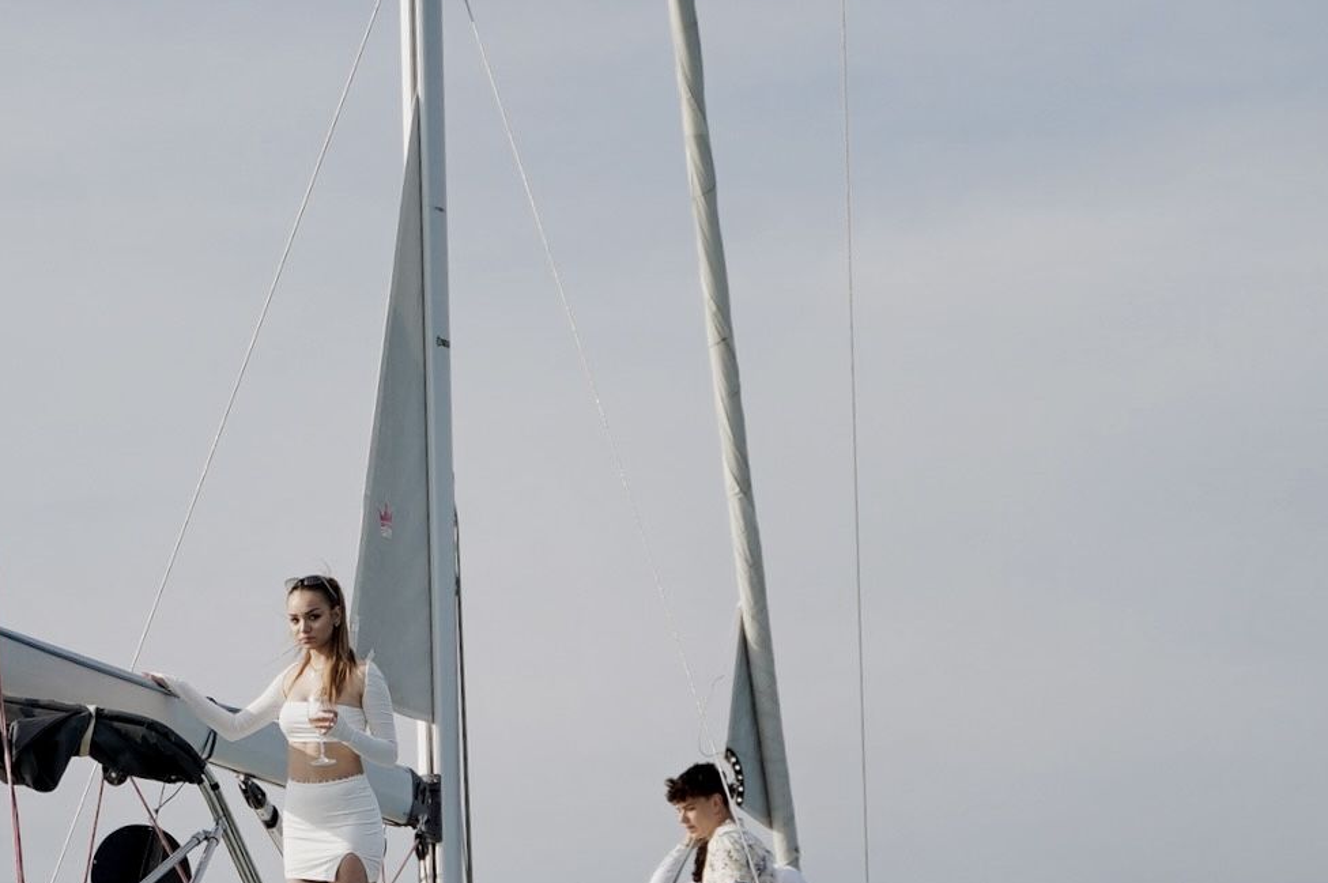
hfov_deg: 12.7
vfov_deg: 8.5
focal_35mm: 161
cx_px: 144
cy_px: 702
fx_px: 5934
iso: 125
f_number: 2.8
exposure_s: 1/3200
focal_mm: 57
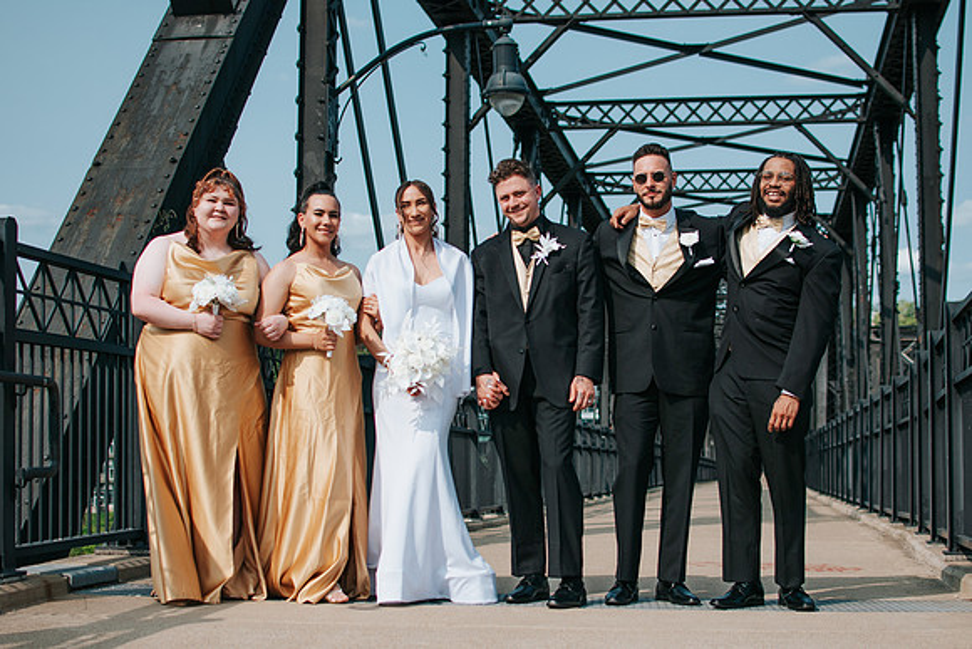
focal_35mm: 58
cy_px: 340
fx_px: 1558
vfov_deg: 23.5
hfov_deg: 34.6
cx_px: 515
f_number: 2.8
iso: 100
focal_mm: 35
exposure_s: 1/4000
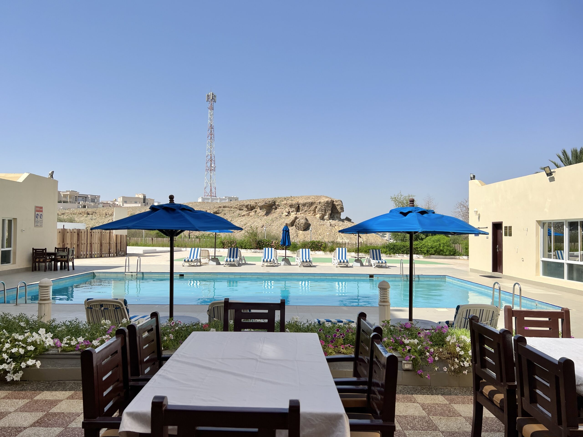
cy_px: 218
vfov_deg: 53.1
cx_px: 292
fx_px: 438
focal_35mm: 26
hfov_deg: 67.3
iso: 50
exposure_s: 1/7463
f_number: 1.5
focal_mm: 5.7
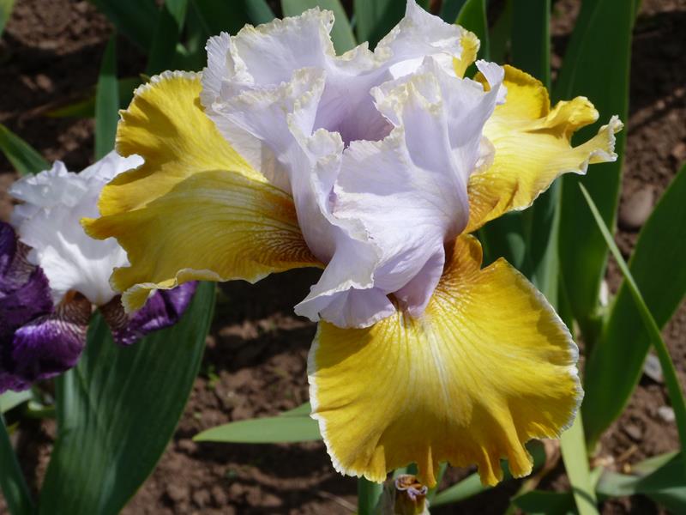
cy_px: 258
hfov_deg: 25.3
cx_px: 343
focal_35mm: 77
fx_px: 1526
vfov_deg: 19.1
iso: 80
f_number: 5.6
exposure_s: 1/500
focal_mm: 13.8
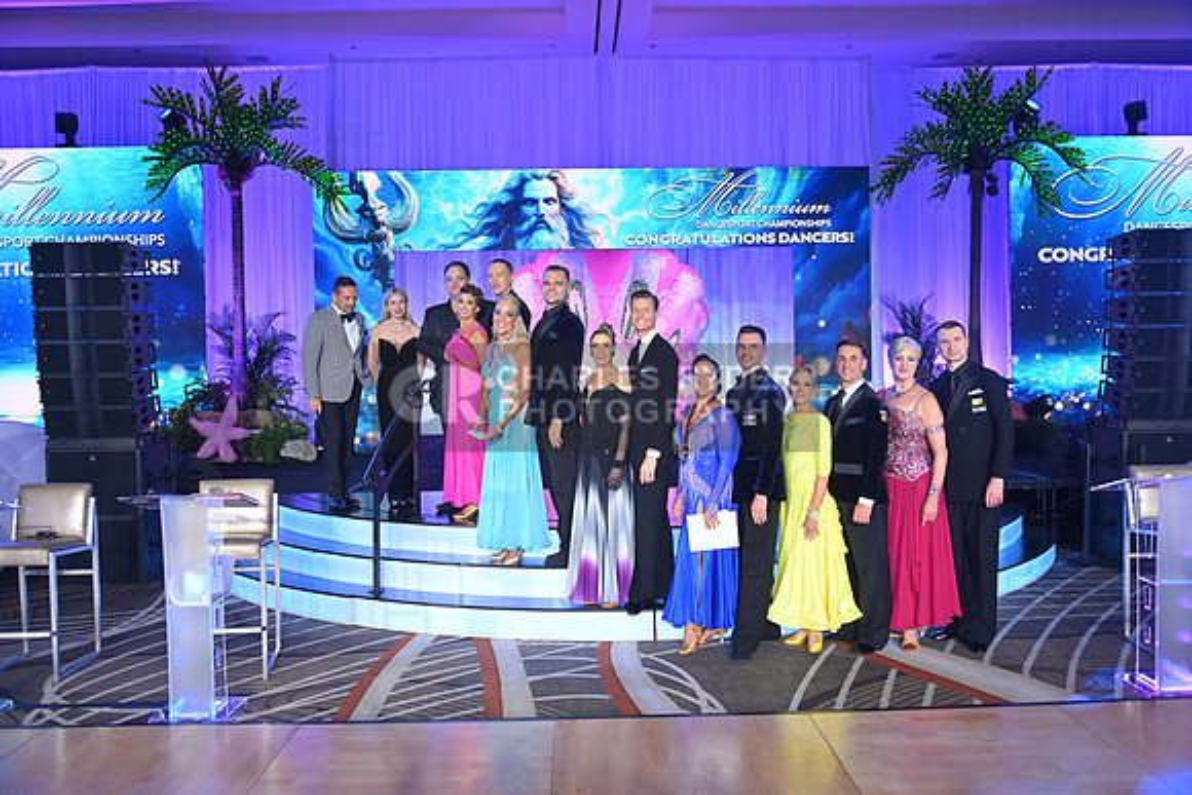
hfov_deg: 61.9
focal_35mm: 30
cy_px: 398
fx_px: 994
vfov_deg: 43.6
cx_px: 596
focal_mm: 30
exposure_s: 1/500
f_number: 4
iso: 1600
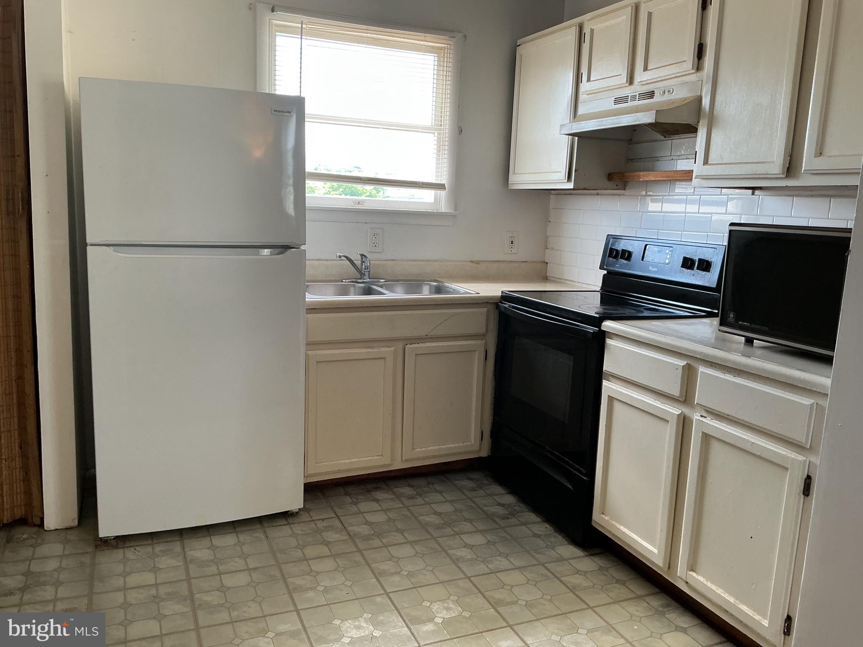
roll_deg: -2.6
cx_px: 432
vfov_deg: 48.2
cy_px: 324
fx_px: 723
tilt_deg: -10.5
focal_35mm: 29
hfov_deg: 61.7
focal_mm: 3
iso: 50
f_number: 1.8
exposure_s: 1/60
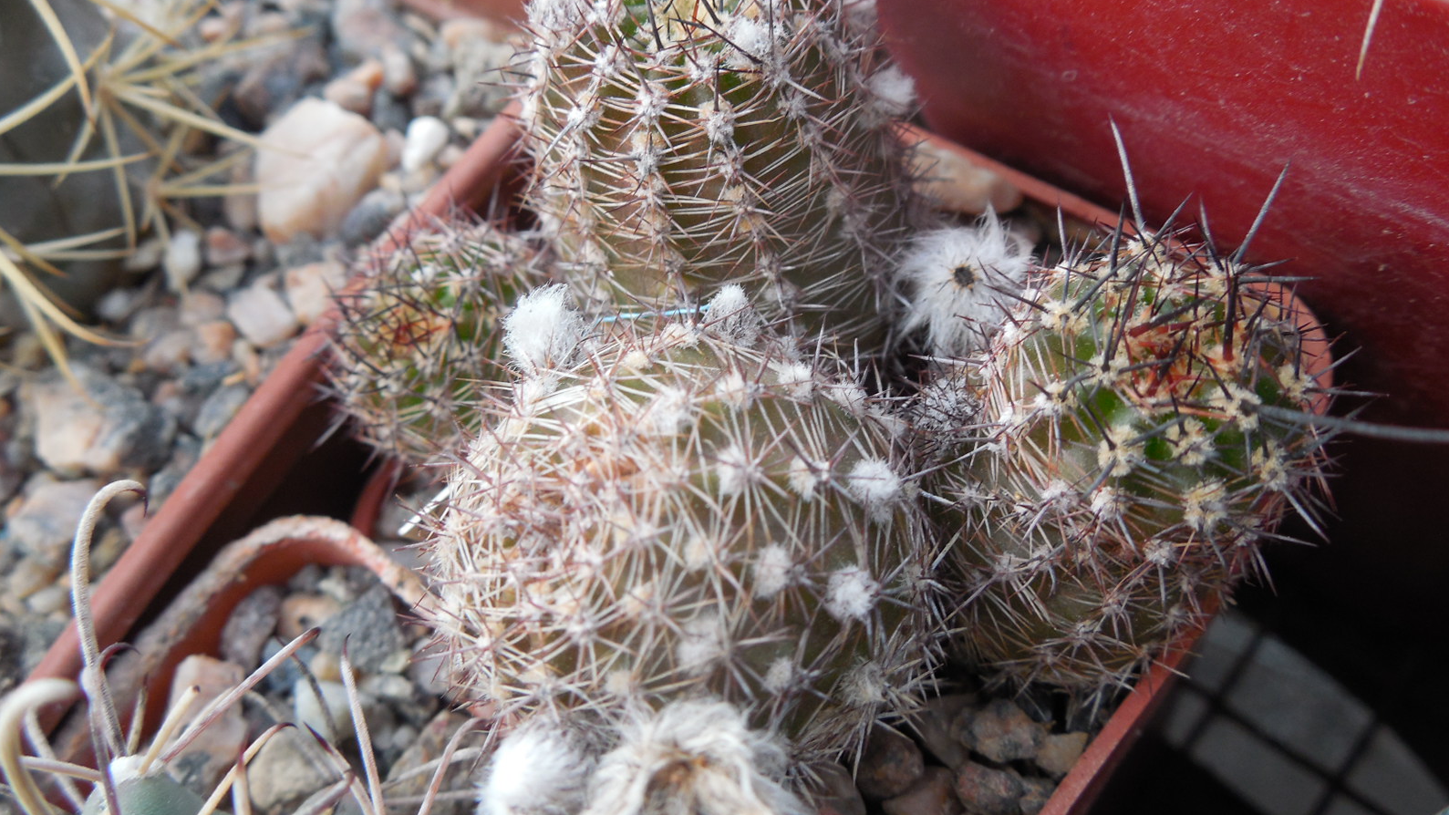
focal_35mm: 34
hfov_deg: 58.0
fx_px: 1306
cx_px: 726
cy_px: 329
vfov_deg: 34.6
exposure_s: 1/40
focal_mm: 5.6
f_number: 3.6
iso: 125
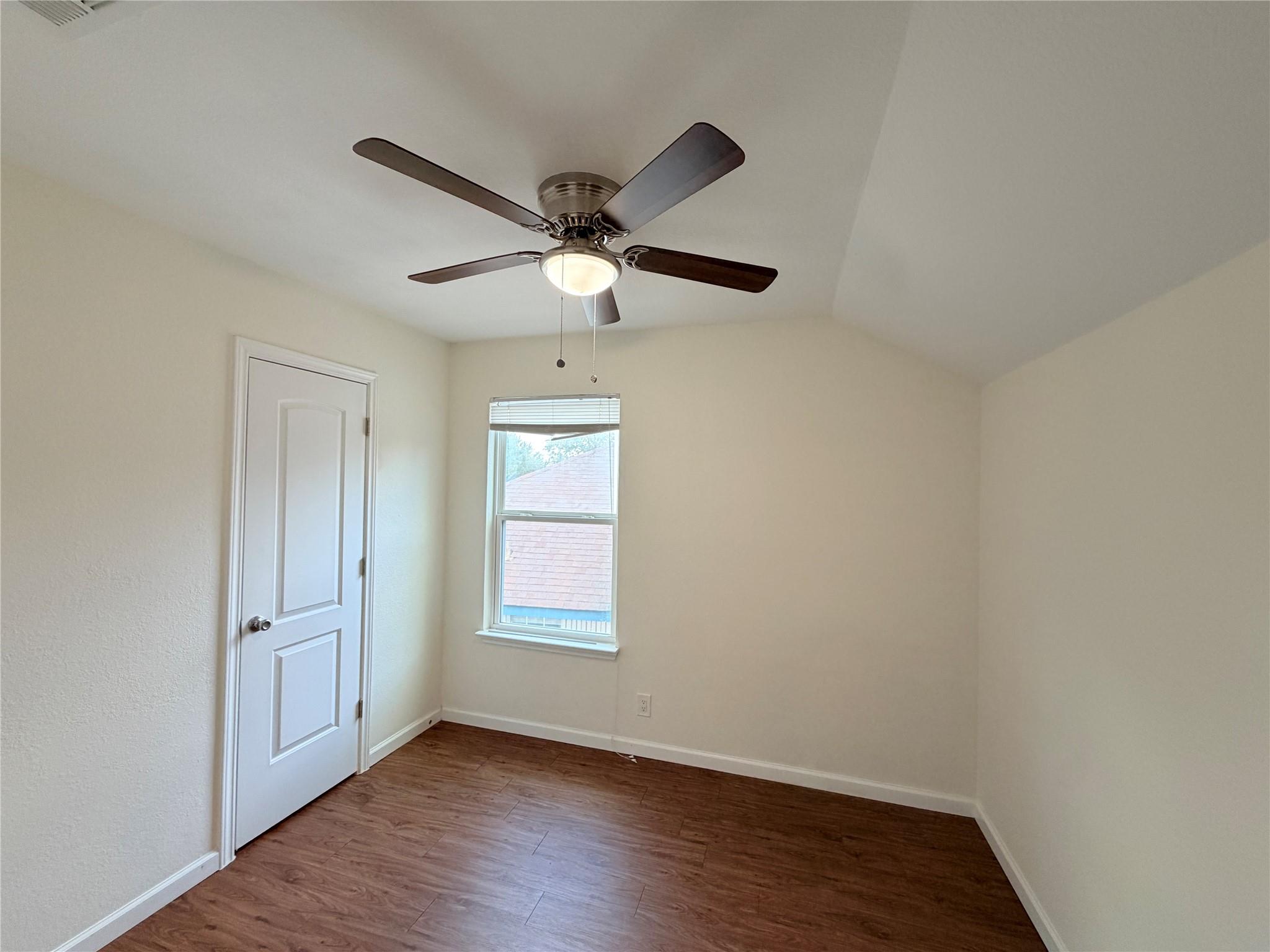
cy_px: 476
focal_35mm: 14
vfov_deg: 85.7
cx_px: 635
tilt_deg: +0.8
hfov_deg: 102.1
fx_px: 514
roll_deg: -0.6
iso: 200
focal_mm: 2.22
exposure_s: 1/120
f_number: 2.2
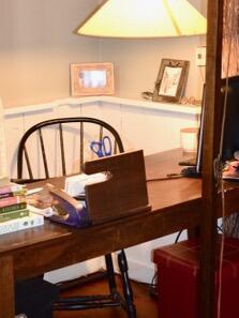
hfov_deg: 16.9
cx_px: 160
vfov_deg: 22.3
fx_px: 800
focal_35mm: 87
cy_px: 79
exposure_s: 1/60
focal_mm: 28
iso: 1800
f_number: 4.2
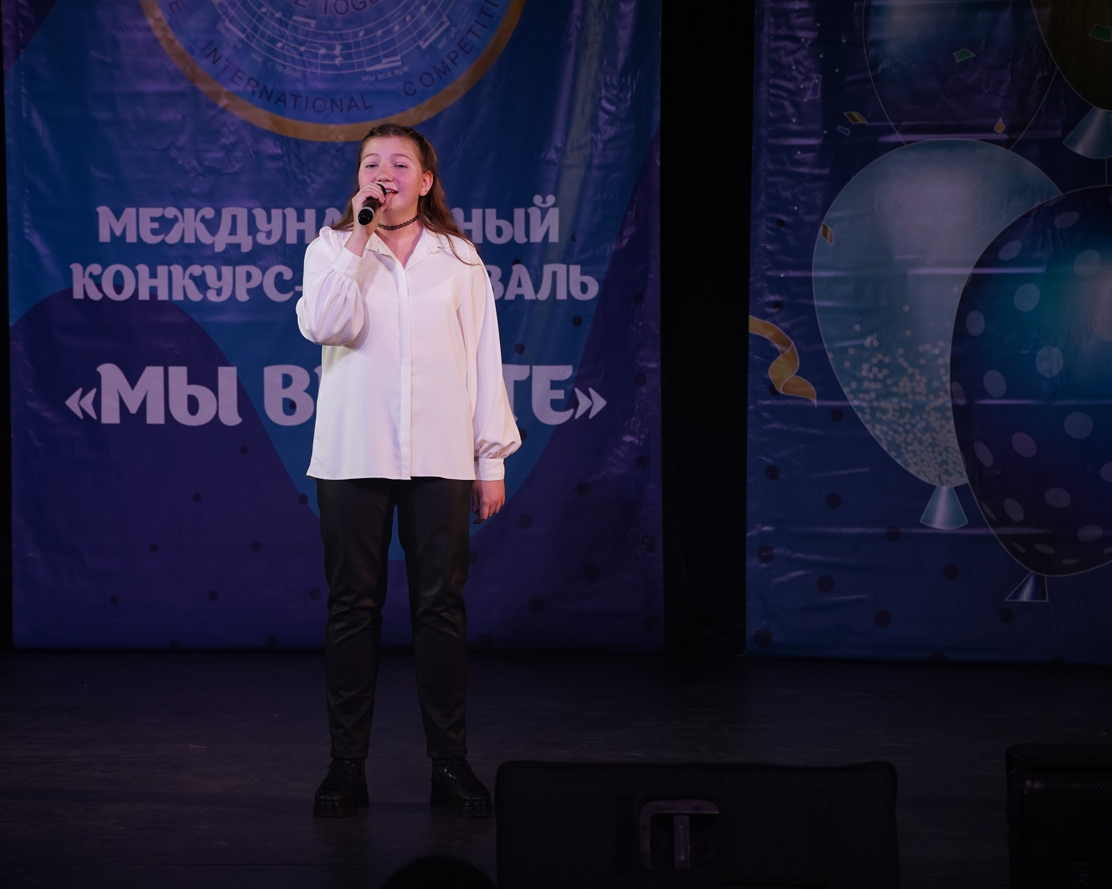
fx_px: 5167
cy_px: 445
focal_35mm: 157
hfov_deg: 12.3
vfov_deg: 9.8
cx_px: 448
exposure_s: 1/250
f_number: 5.6
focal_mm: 139
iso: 1600
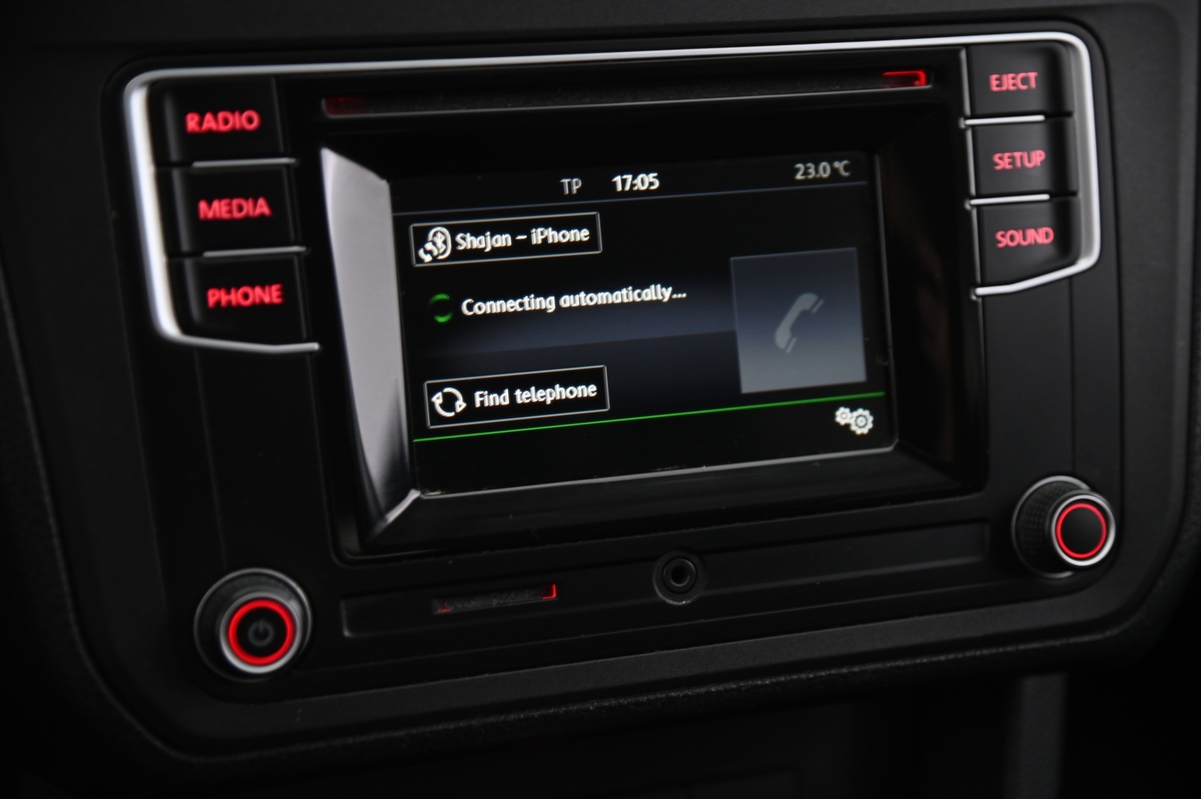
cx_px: 600
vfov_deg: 20.6
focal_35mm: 66
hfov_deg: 30.5
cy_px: 400
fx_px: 2200
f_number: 4
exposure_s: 1/6
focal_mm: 66
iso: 1000
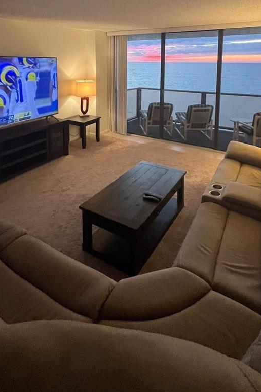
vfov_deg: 74.7
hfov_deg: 59.5
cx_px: 129
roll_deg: +0.0
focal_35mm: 21
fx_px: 228
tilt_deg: -7.9
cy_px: 93
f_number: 1.8
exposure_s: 1/60
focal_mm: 1.57
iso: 320
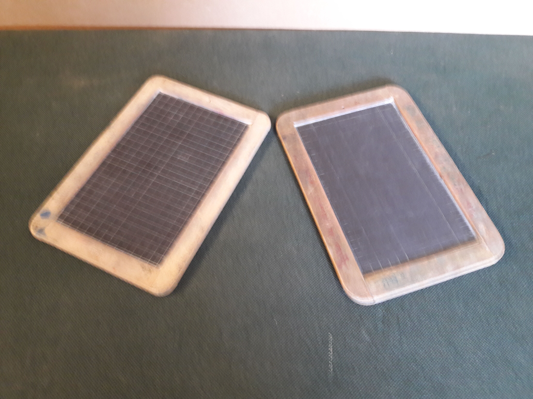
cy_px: 200
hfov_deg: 63.4
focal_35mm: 28
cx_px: 266
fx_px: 431
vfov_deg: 49.7
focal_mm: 3.7
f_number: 1.9
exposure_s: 1/17
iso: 200
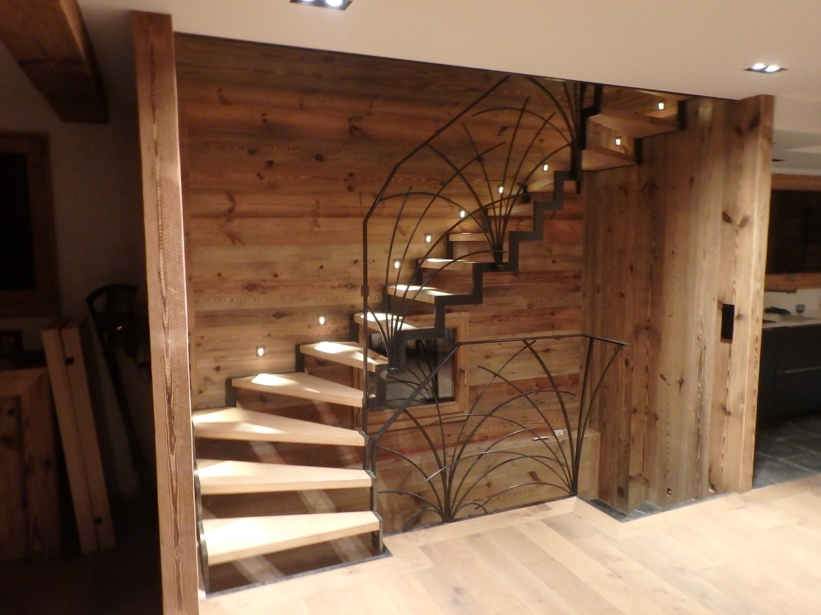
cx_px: 410
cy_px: 308
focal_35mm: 25
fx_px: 593
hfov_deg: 69.4
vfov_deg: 54.9
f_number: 4.1
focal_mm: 4.5
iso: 800
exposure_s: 1/10
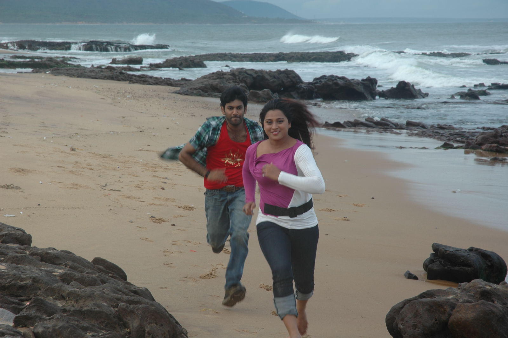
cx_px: 254
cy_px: 169
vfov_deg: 13.0
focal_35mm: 105
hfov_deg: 19.5
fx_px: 1480
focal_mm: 70
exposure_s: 1/125
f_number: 8
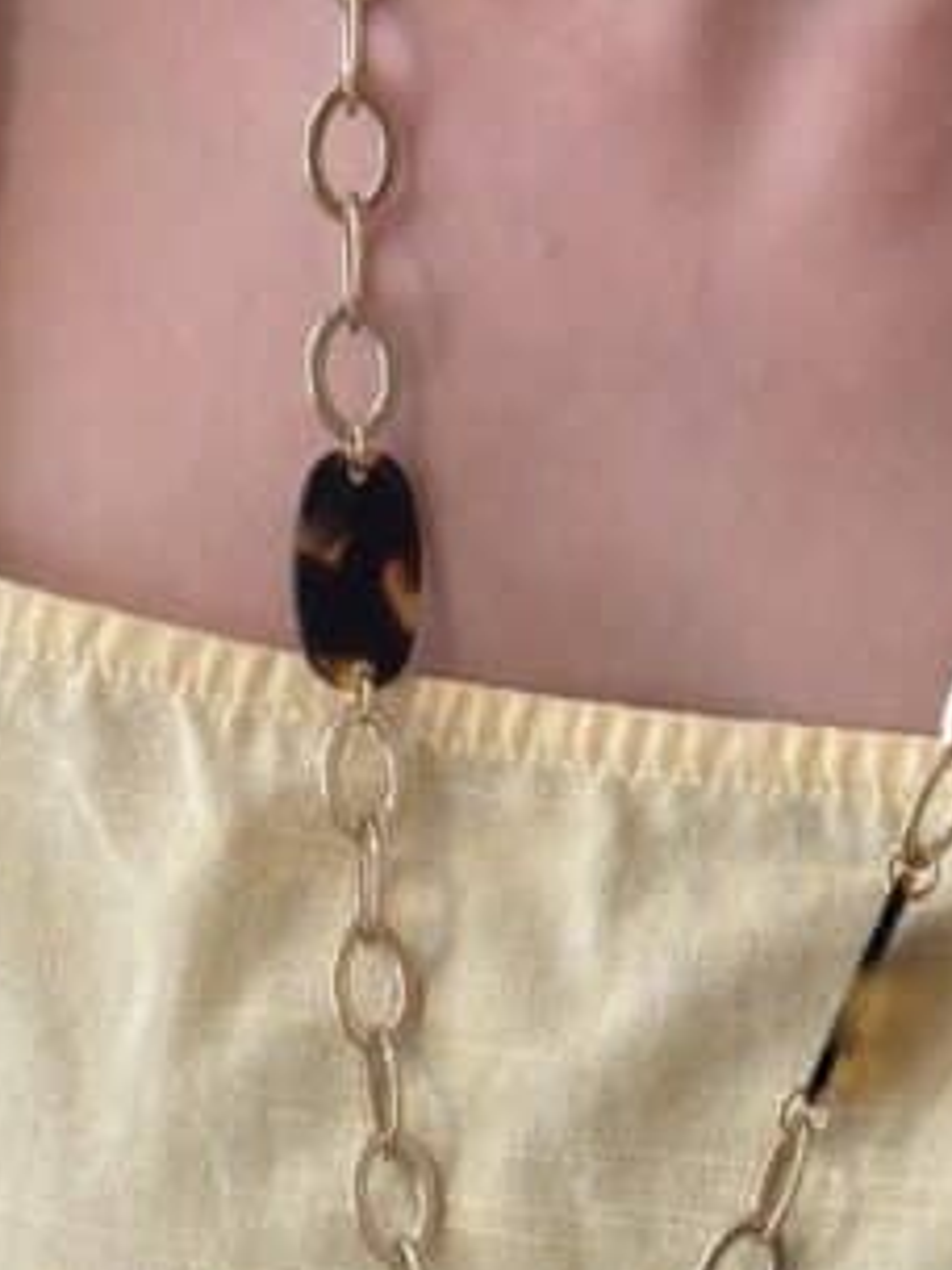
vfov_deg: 11.1
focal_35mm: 175
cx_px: 601
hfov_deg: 8.5
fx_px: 6417
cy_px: 1462
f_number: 1.6
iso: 32
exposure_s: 1/50
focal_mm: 5.96
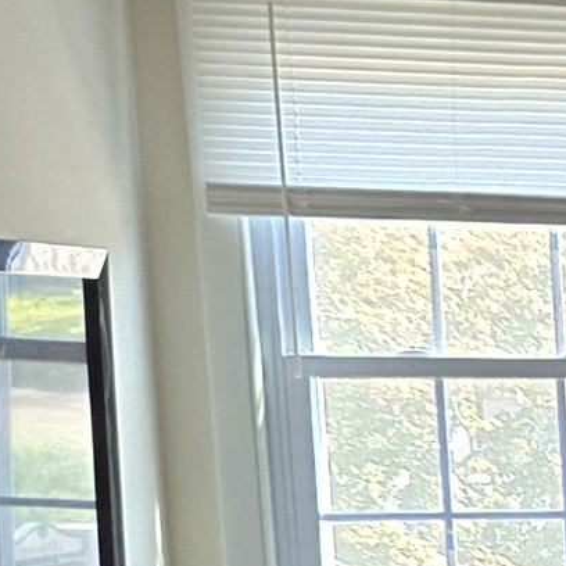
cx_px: 1802
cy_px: 764
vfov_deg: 11.1
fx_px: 2830
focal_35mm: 153
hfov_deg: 8.9
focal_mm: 5.4
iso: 200
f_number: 1.8
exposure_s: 1/120
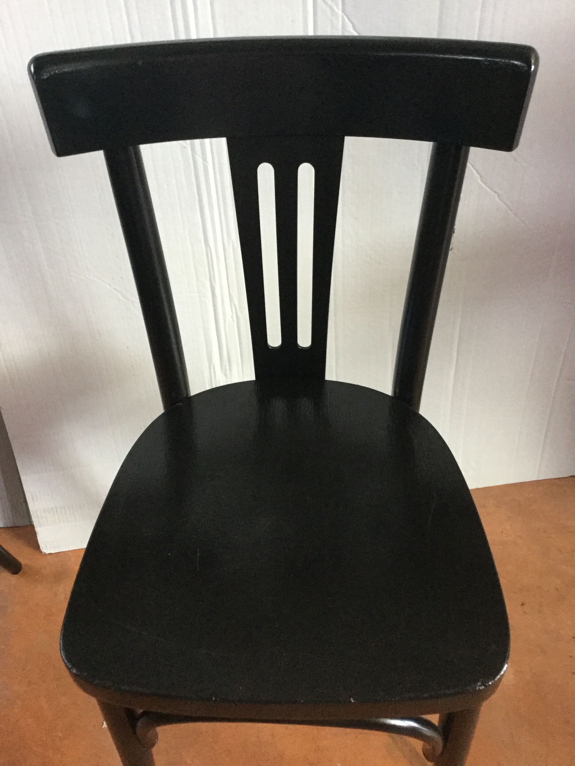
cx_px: 288
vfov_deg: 58.4
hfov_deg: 45.4
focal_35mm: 31
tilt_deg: -42.3
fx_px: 687
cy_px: 383
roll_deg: +2.1
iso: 200
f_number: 2.4
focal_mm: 3.3
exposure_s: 1/30
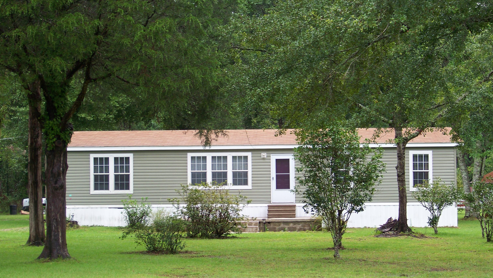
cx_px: 246
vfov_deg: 14.9
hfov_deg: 26.2
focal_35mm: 81
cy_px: 169
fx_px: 1059
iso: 64
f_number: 3.2
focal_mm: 14.6
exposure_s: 1/40
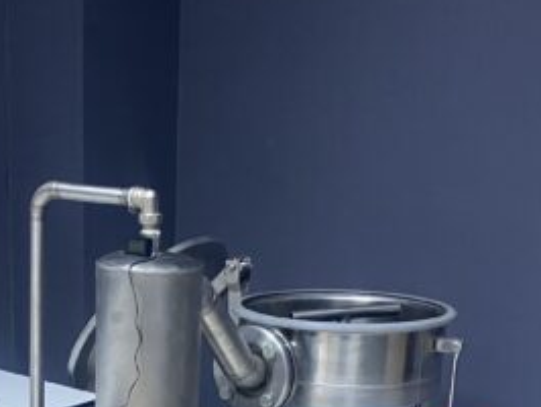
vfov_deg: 18.1
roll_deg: -1.4
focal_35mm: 75
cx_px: 132
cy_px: 558
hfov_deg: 25.6
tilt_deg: -20.5
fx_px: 1173
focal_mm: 4.25
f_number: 1.8
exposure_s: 1/50
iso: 125
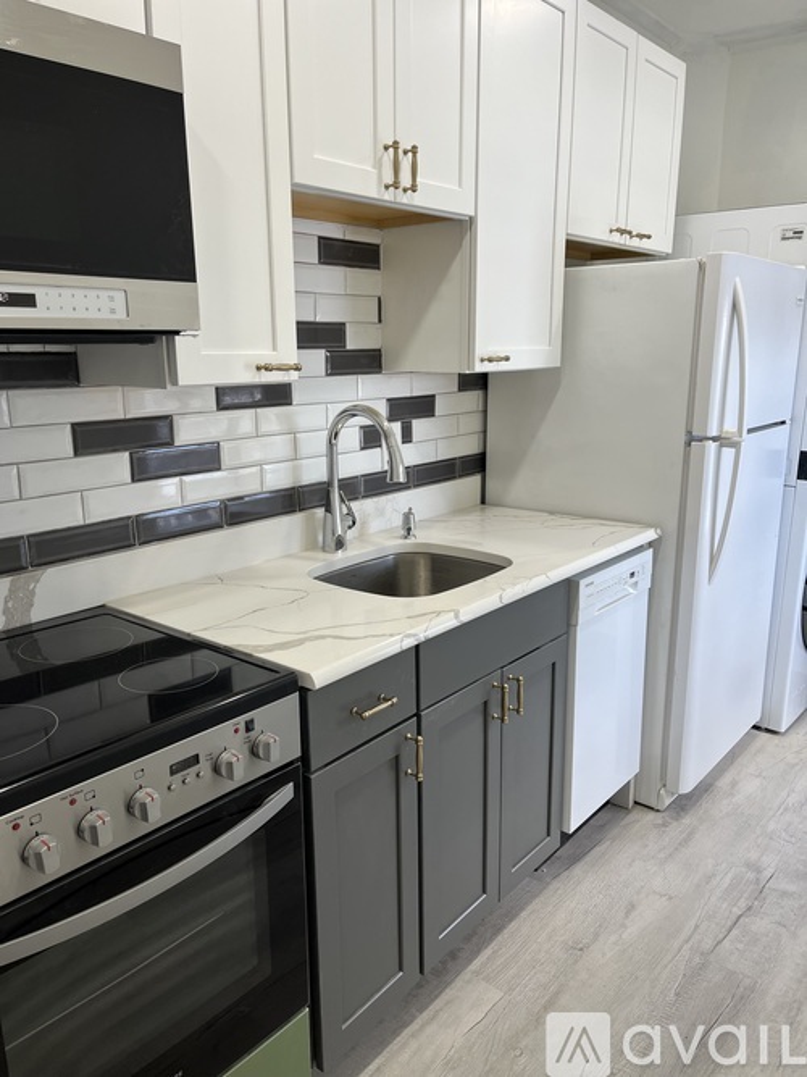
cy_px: 538
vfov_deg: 67.3
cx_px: 404
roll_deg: +1.7
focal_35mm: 26
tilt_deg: -17.6
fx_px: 808
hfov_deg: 53.0
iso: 64
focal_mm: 5.1
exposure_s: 1/120
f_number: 1.6
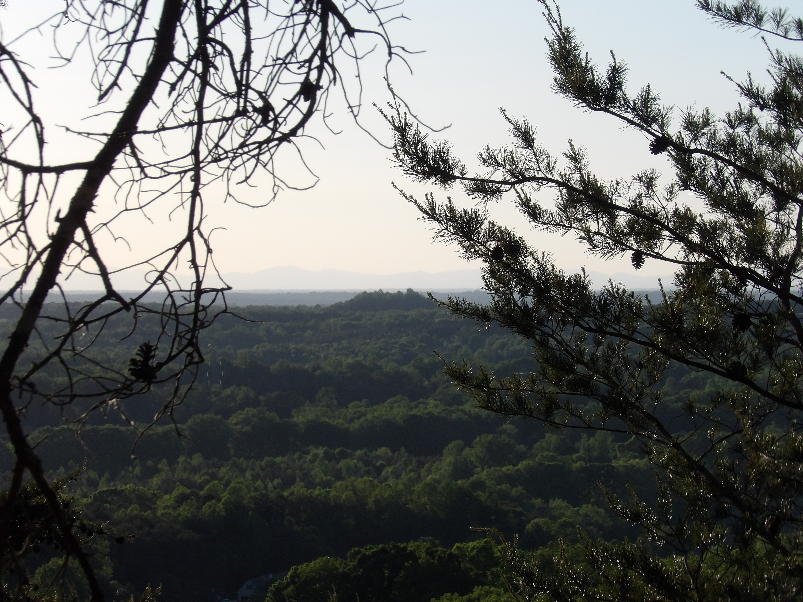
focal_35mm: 143
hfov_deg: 13.8
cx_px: 402
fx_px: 3317
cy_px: 301
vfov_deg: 10.4
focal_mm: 25.6
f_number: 4.3
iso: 100
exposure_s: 1/983
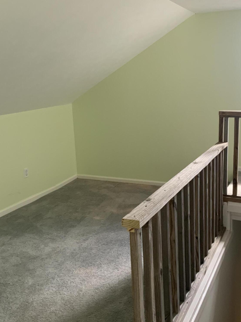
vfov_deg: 47.8
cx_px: 156
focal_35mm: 39
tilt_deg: -12.1
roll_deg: +2.3
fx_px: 362
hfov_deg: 36.5
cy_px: 152
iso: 160
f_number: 1.8
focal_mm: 3
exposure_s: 1/60
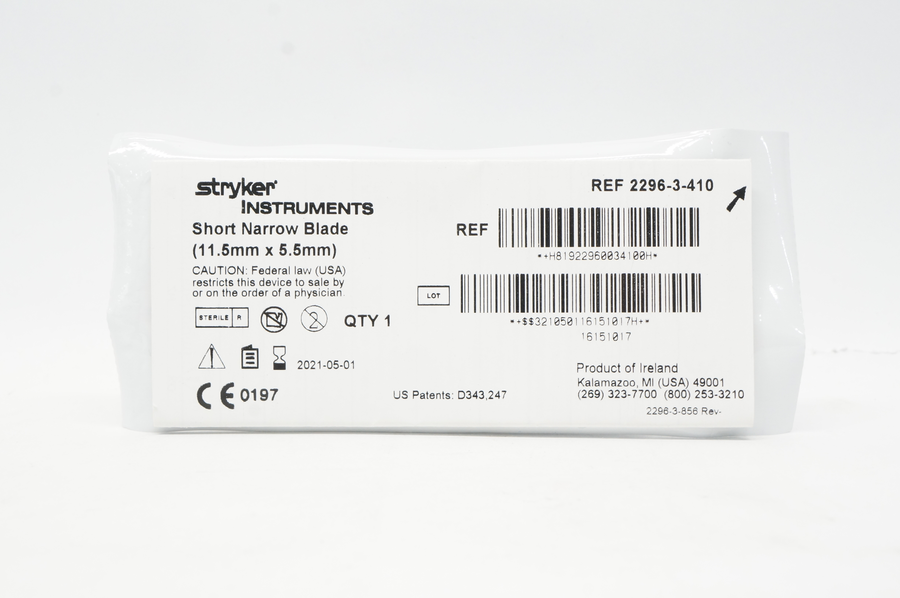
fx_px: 1386
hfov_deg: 36.0
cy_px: 299
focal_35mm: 56
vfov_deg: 24.3
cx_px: 450
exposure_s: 1/20
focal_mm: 37
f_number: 11
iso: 800
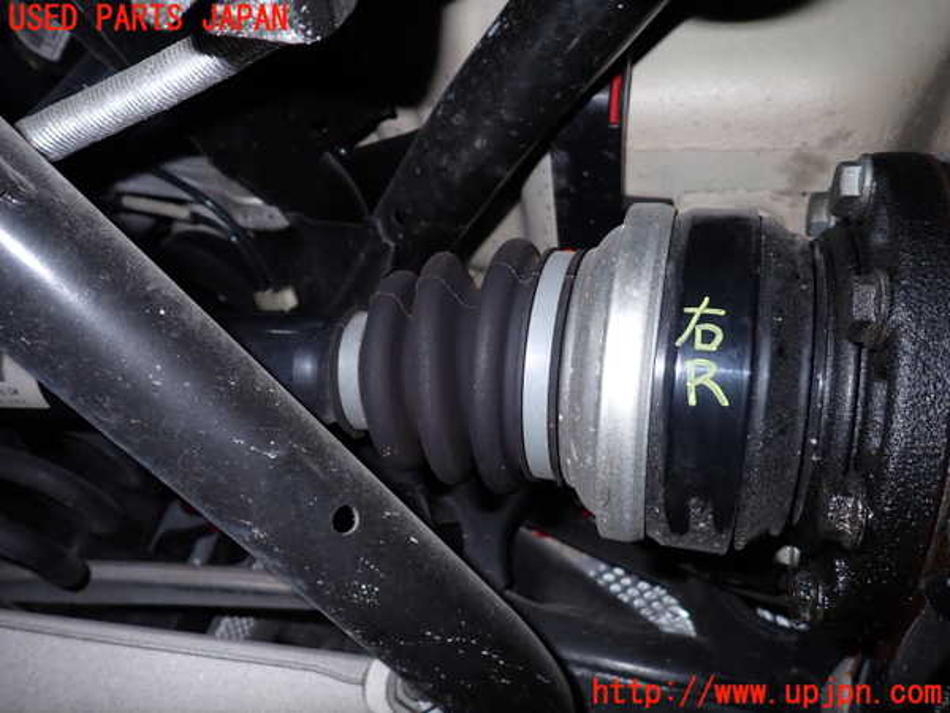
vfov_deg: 54.9
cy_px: 356
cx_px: 475
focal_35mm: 25
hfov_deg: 69.4
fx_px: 686
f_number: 5.6
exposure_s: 1/30
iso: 200
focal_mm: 4.5
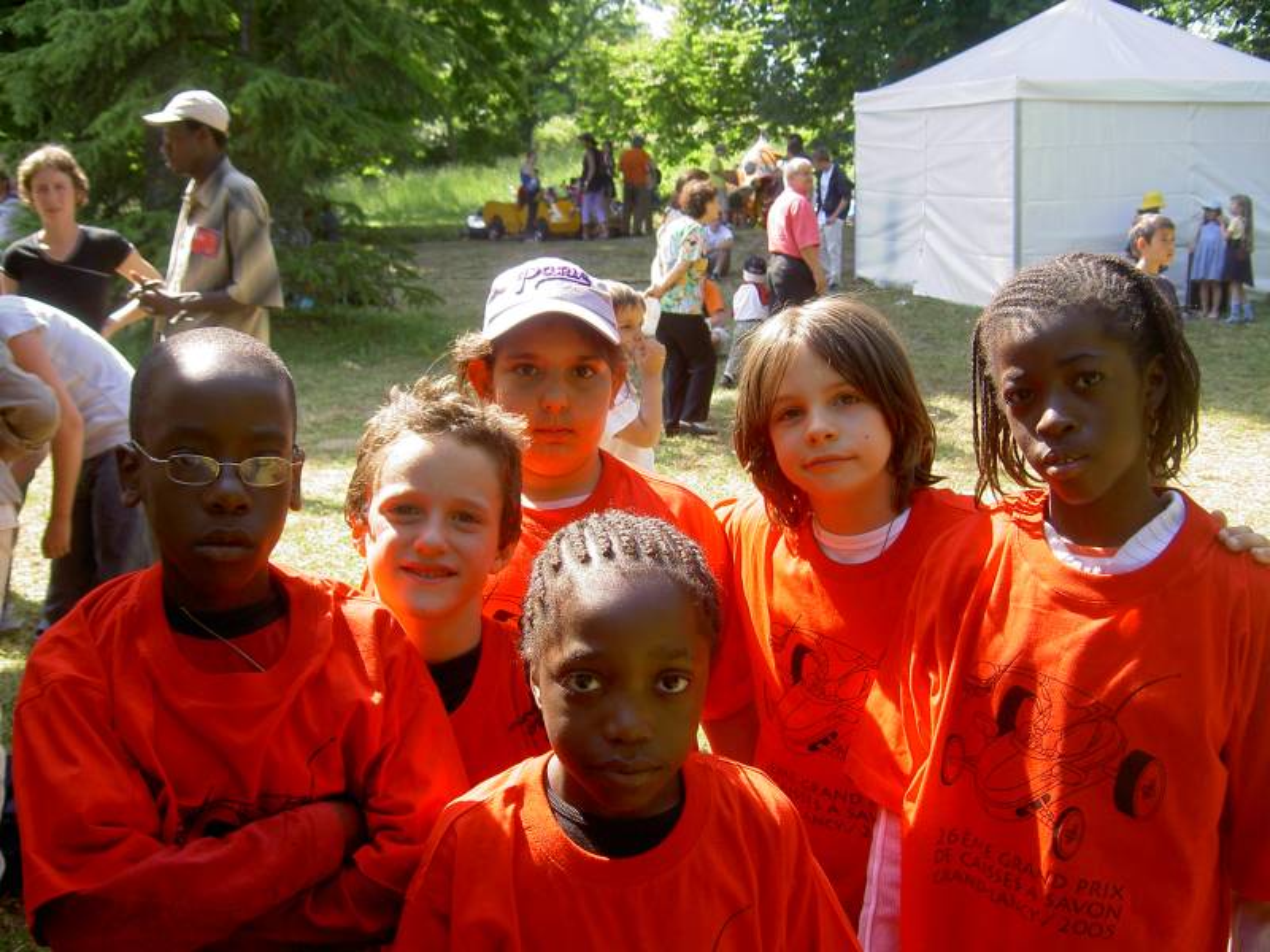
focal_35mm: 39
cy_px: 476
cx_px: 635
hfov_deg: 47.9
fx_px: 1431
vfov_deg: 36.8
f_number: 2.8
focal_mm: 8
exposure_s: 1/200
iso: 100
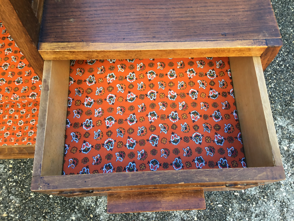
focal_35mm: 31
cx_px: 147
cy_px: 110
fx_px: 263
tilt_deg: -67.7
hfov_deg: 58.4
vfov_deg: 45.4
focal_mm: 3.3
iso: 32
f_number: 2.4
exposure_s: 1/50
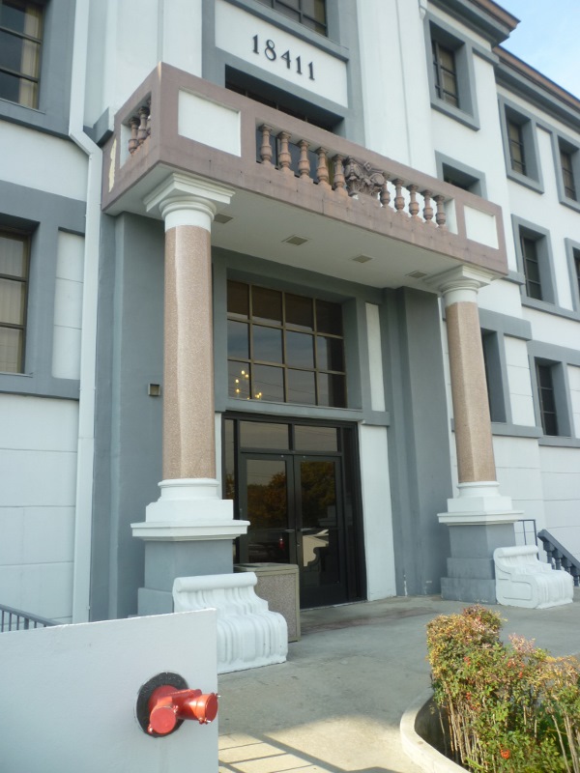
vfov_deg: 61.7
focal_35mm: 29
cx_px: 290
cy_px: 386
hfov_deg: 48.2
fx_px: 648
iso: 80
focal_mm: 5.2
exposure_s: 1/250
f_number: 3.3
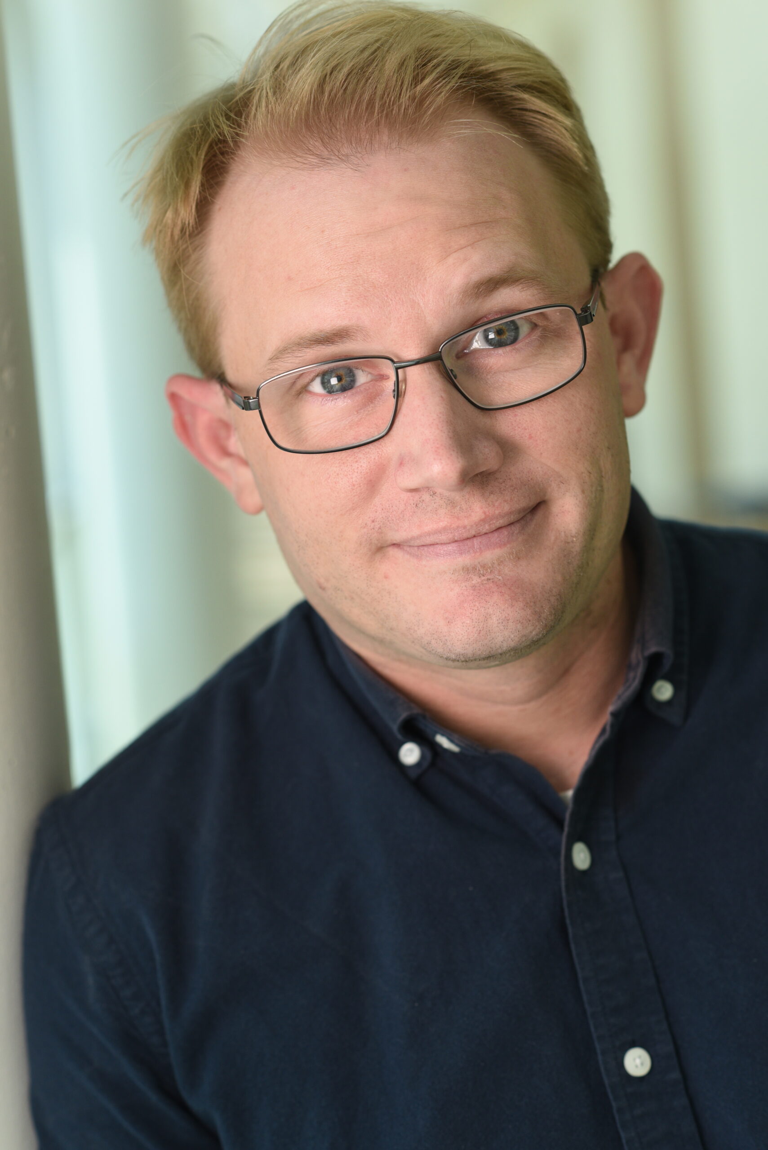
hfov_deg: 16.1
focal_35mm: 85
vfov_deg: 23.9
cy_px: 575
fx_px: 2717
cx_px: 384
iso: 400
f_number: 2.8
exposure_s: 1/500
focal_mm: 85
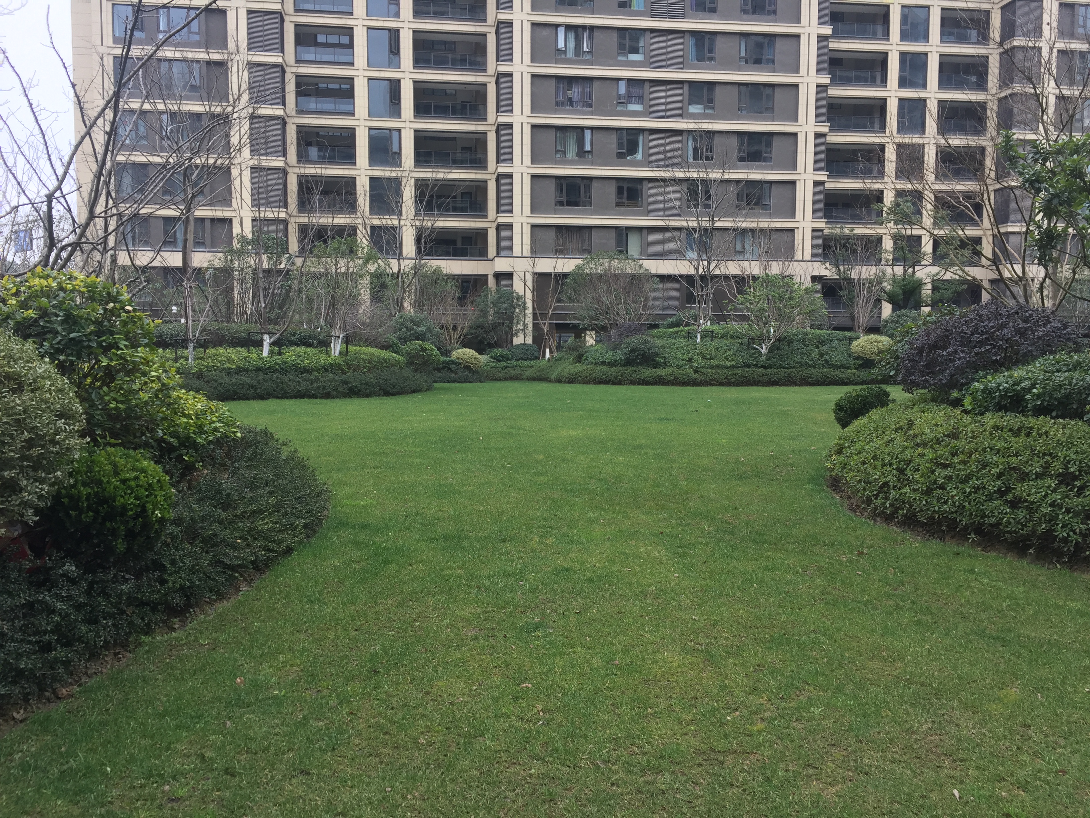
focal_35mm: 29
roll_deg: -1.1
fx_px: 913
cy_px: 409
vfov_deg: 48.2
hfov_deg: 61.7
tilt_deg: -2.1
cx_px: 545
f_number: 2.2
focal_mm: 4.15
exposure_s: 1/109
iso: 32
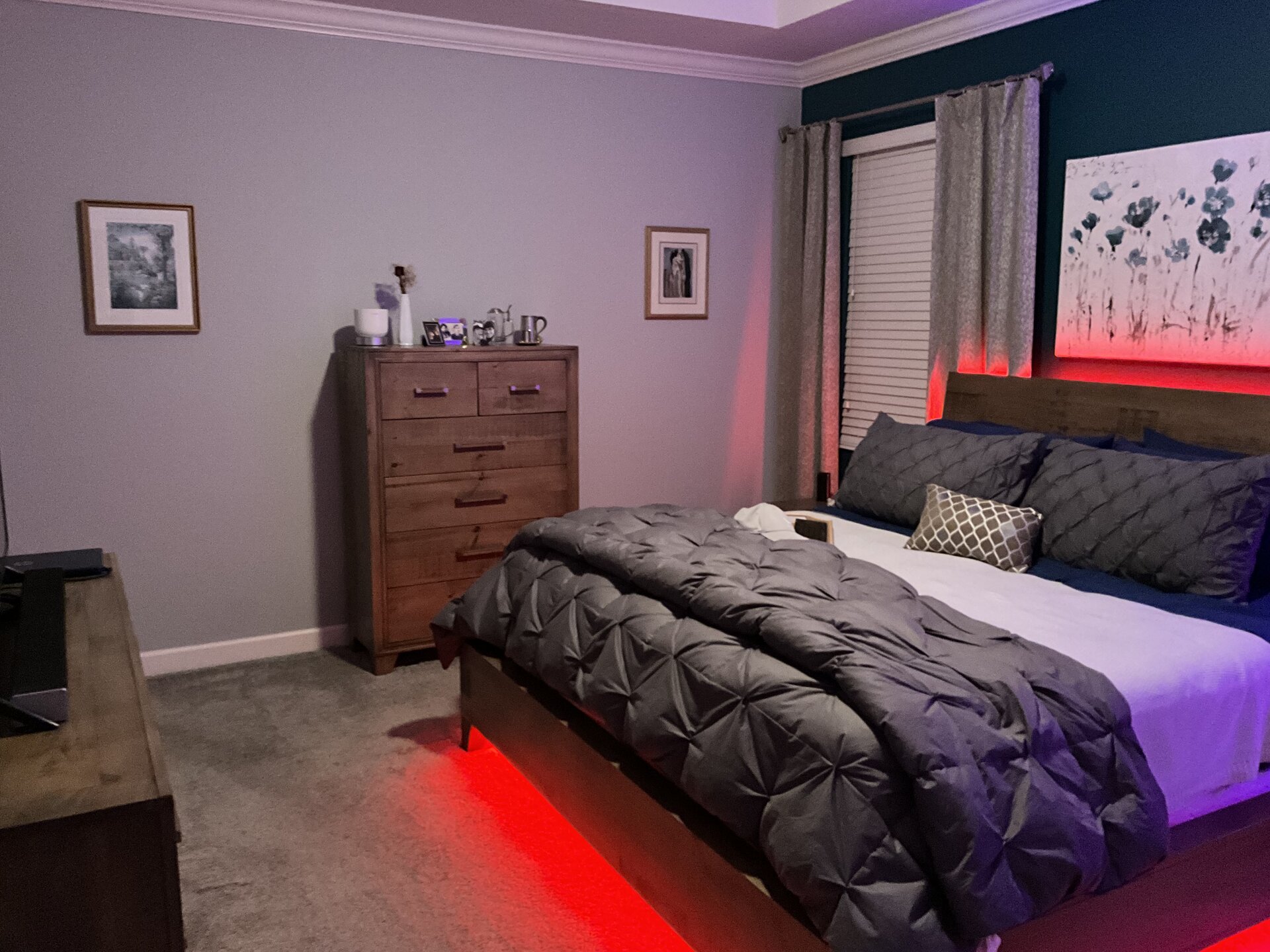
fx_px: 1064
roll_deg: -0.9
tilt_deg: -7.5
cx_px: 635
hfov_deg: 61.7
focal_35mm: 29
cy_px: 476
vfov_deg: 48.2
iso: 640
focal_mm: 3
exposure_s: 1/27
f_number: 1.8
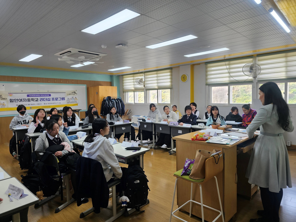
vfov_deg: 58.9
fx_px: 197
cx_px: 148
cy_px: 111
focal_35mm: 23
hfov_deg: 73.9
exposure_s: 1/120
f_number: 1.7
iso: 50
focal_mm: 6.3
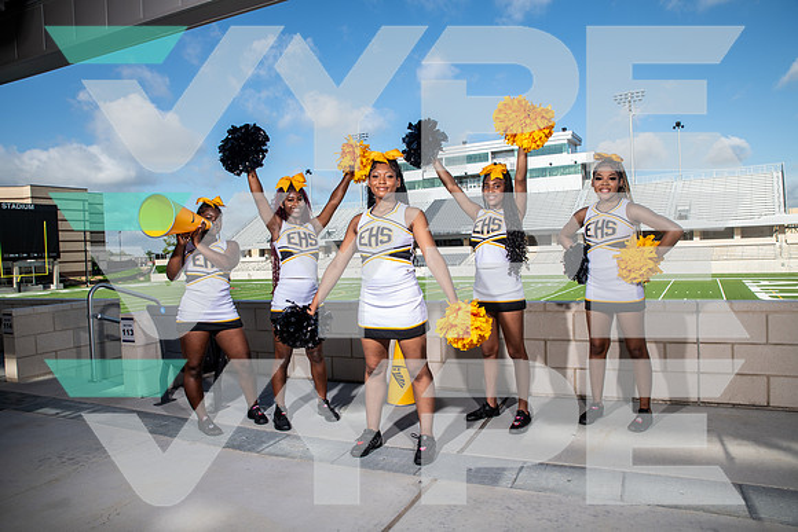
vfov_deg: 53.2
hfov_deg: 73.7
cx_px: 399
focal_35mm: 24
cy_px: 266
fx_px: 532
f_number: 7.1
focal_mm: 24
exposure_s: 1/320
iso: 100
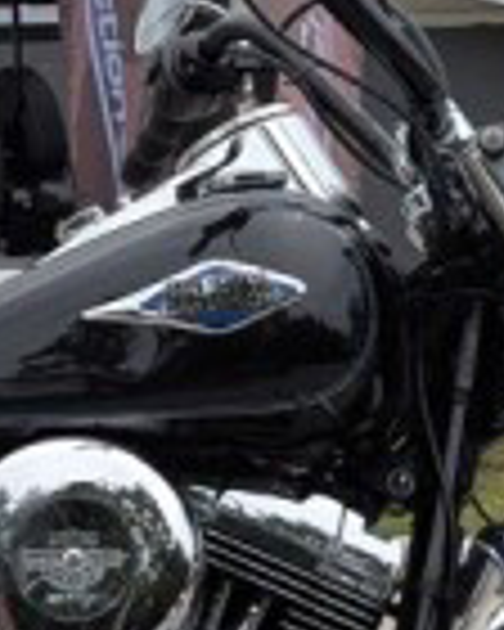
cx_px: -65
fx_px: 3319
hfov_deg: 8.6
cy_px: 238
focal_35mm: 178
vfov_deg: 10.8
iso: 47
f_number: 1.85
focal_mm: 6.81
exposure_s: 1/1529
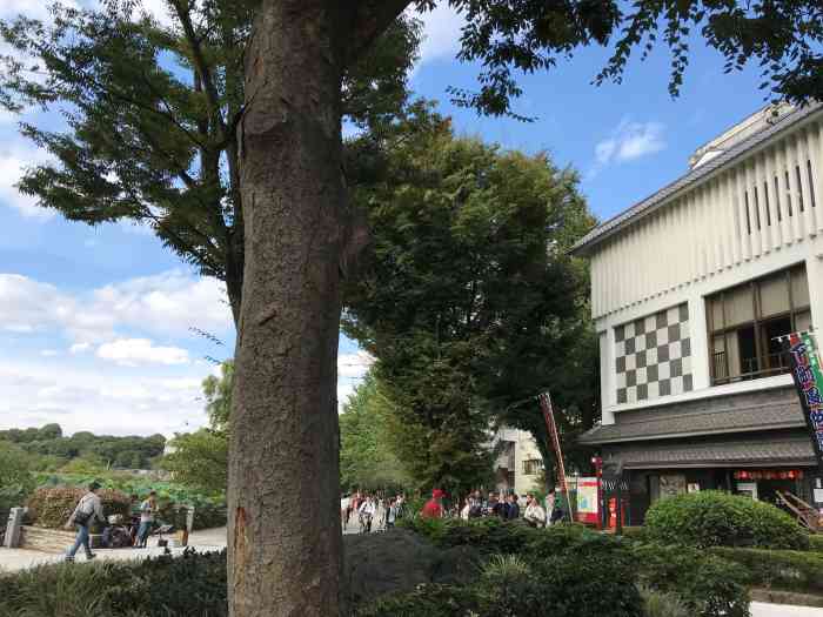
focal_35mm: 28
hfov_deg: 63.4
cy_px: 308
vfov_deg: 49.7
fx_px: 666
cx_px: 412
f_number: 1.8
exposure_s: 1/1153
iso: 20
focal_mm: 3.99
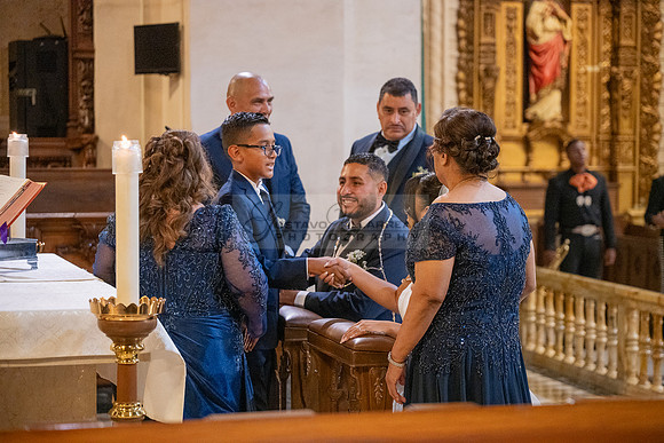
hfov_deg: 21.0
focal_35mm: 97
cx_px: 332
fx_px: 1789
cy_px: 222
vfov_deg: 14.1
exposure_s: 1/200
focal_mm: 97
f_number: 4
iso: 3200
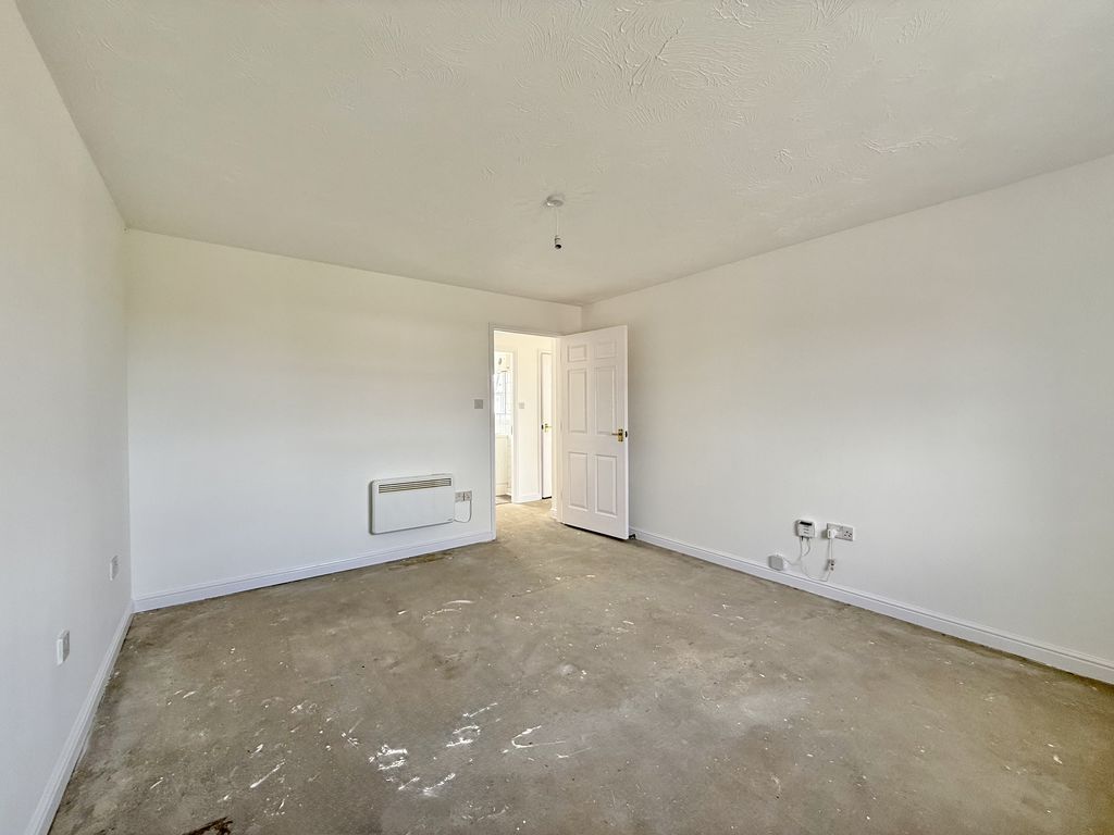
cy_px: 418
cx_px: 557
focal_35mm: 14
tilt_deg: -0.9
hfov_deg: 102.1
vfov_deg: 85.7
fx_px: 451
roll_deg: +0.5
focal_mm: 2.22
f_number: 2.2
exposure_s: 1/99
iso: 80
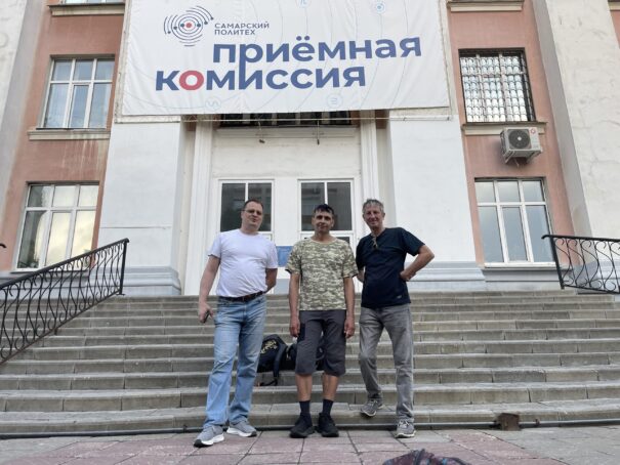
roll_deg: +0.8
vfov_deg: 54.9
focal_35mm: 25
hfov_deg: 69.4
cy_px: 232
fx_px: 448
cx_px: 310
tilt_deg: +16.1
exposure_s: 1/121
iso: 40
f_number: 1.6
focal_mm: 5.1
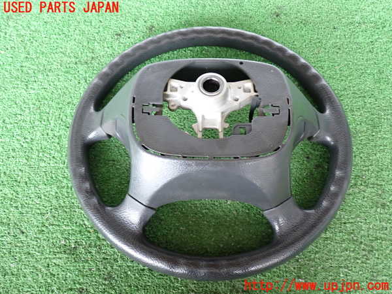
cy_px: 147
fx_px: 340
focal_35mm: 30
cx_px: 196
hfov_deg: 60.0
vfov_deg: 46.8
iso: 400
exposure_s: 1/30
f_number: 2.3
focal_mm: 5.4
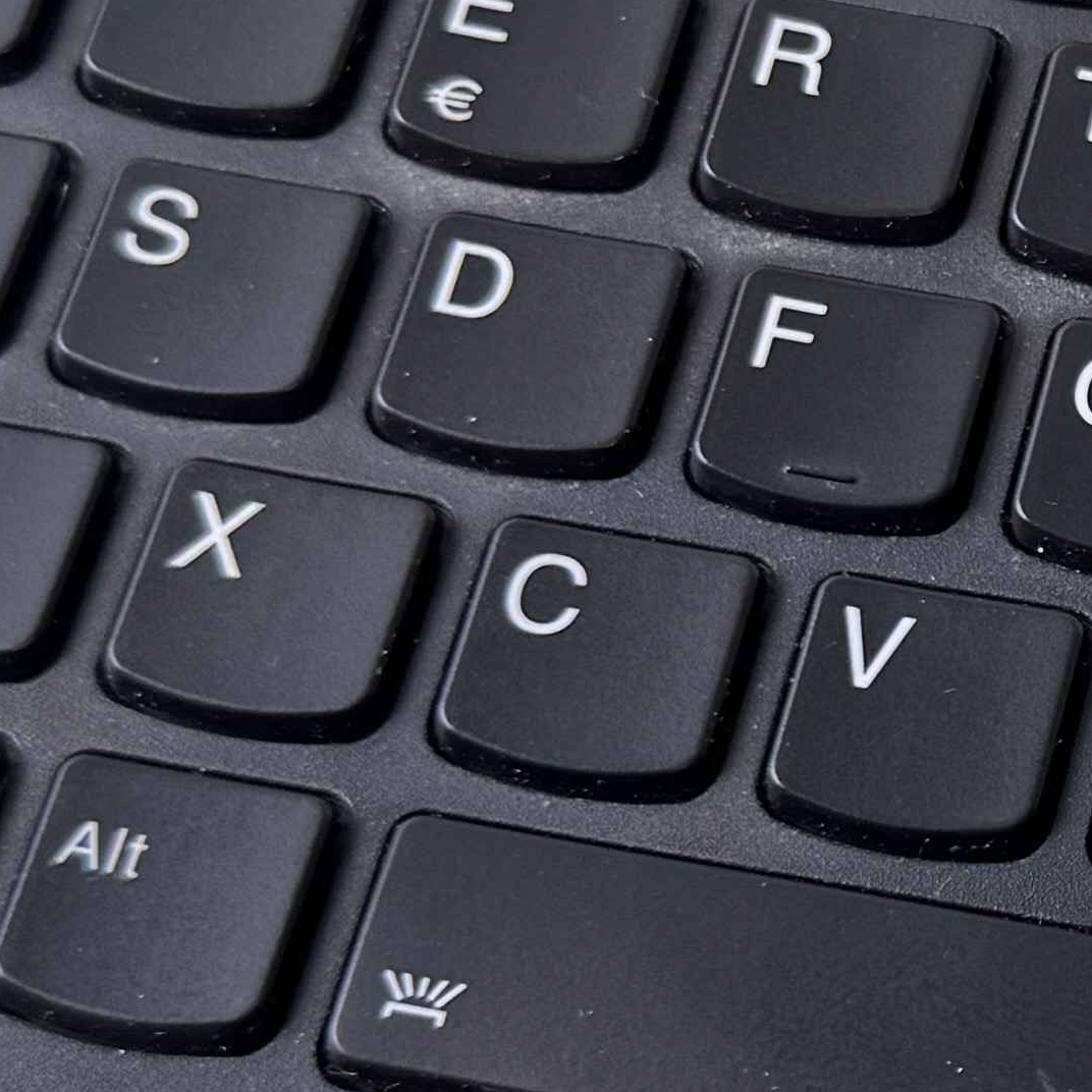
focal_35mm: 113
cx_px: 1530
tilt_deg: -66.1
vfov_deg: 15.4
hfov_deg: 14.6
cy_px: 463
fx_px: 4033
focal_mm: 6.76
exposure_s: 1/100
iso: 64
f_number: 1.78
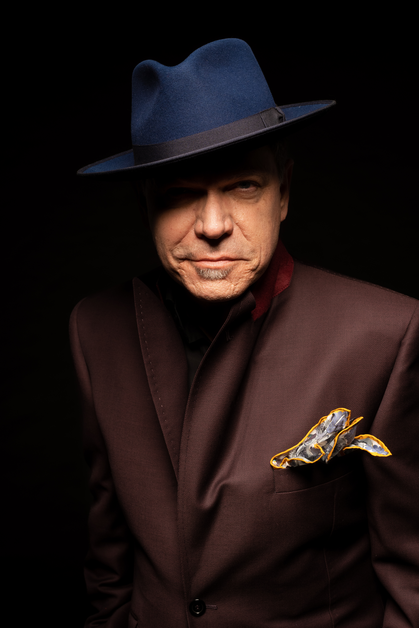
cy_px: 314
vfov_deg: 38.2
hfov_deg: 26.0
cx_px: 210
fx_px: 908
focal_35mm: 52
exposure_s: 1/250
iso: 100
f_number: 7.1
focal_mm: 35
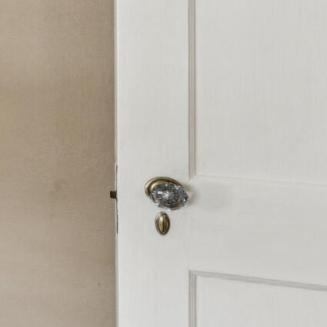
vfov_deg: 18.6
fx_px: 975
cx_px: -779
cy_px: 2
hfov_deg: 10.0
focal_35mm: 91
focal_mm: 15.2
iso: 400
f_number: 13
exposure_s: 1/2
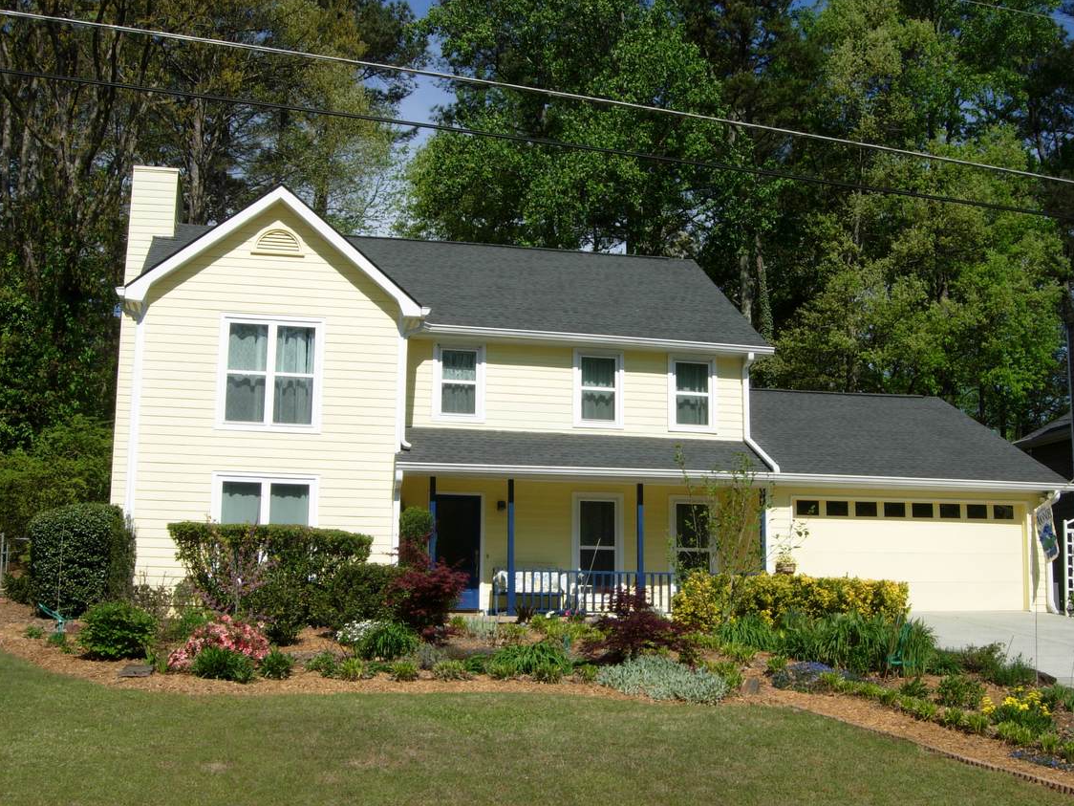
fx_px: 1272
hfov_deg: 45.7
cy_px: 455
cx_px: 578
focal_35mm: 41
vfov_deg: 35.1
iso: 50
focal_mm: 7.5
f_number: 6.8
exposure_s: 1/373
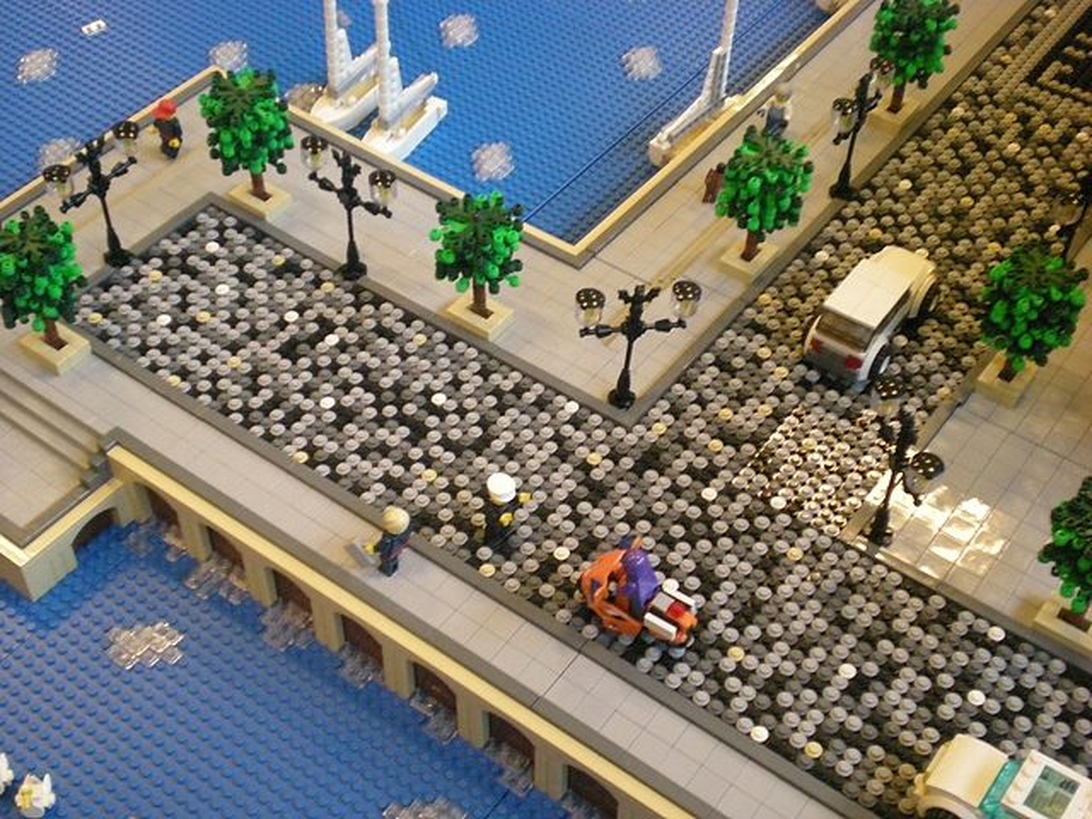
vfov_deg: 32.9
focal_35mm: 44
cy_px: 410
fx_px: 1388
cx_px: 546
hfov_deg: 42.9
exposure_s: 1/17.6
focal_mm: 7.4
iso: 400
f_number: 3.5
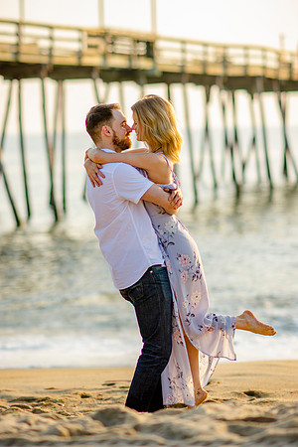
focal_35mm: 128
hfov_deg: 10.8
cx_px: 149
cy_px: 224
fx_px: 1583
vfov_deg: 16.1
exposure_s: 1/1250
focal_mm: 85
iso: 160
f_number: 1.8
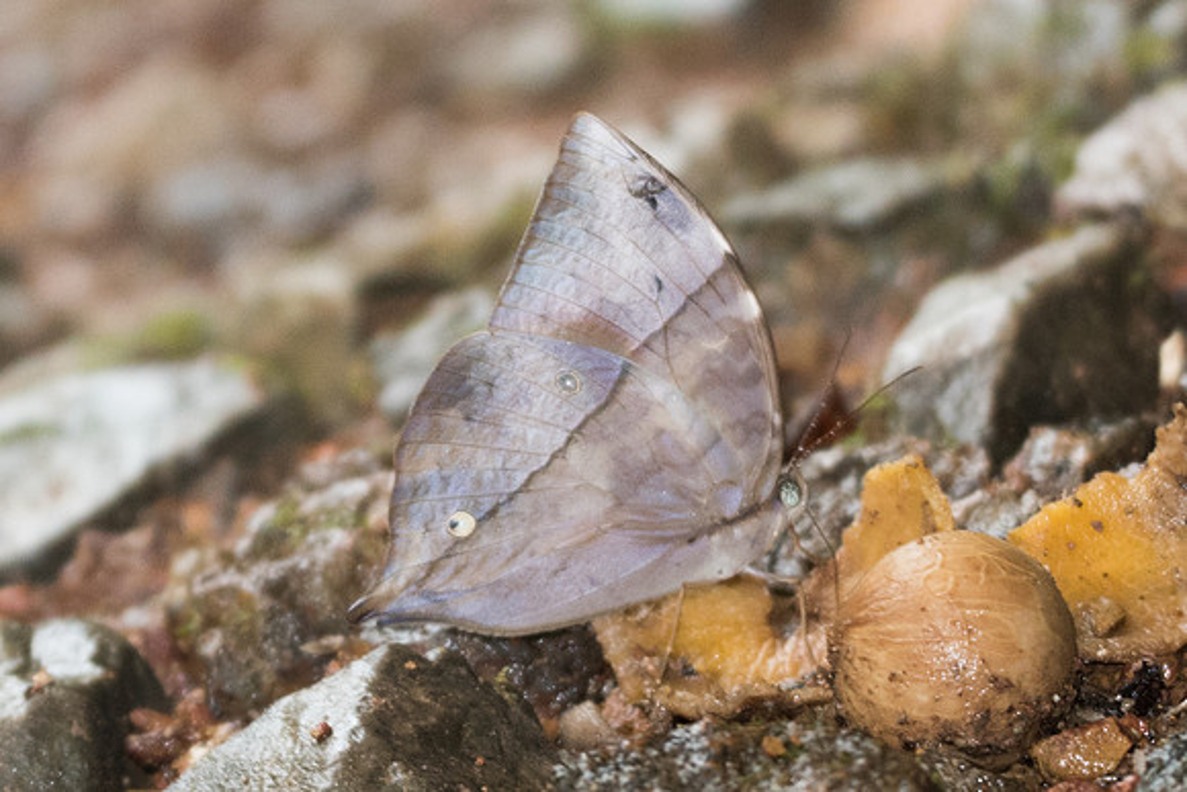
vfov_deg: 2.2
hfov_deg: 3.3
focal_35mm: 622
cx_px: 542
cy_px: 437
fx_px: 20509
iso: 800
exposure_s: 1/250
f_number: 3
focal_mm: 150
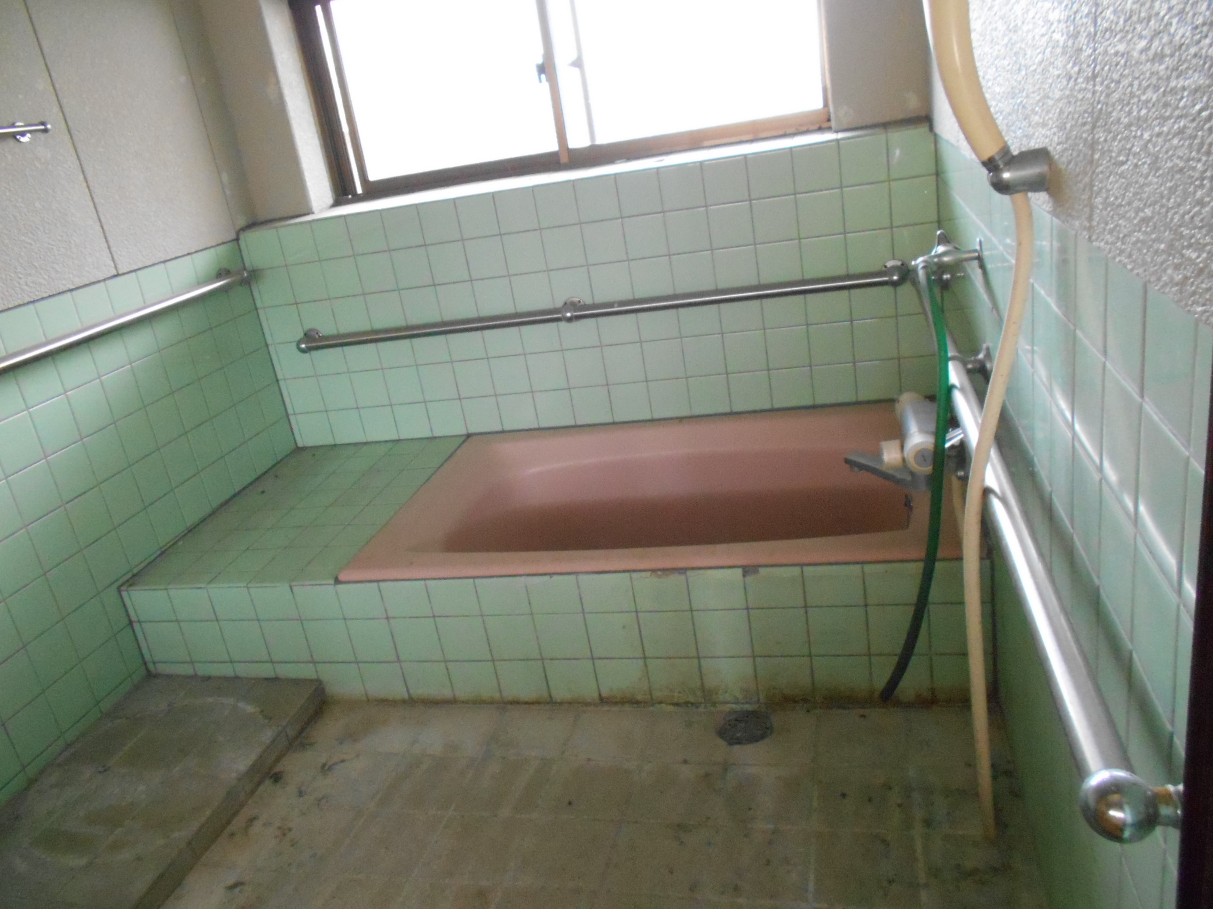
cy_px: 454
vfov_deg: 53.1
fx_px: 911
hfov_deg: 67.3
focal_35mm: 26
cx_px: 606
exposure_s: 1/50
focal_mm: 4.6
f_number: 3.2
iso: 800
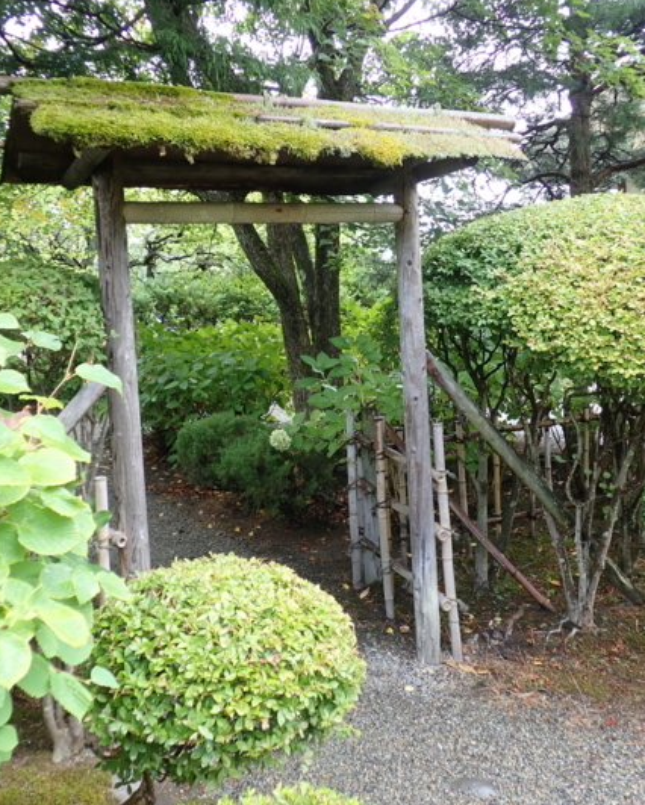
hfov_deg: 44.6
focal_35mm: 33
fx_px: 787
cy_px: 353
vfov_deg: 54.1
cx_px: 310
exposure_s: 1/80
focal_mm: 5.5
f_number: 2.3
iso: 100
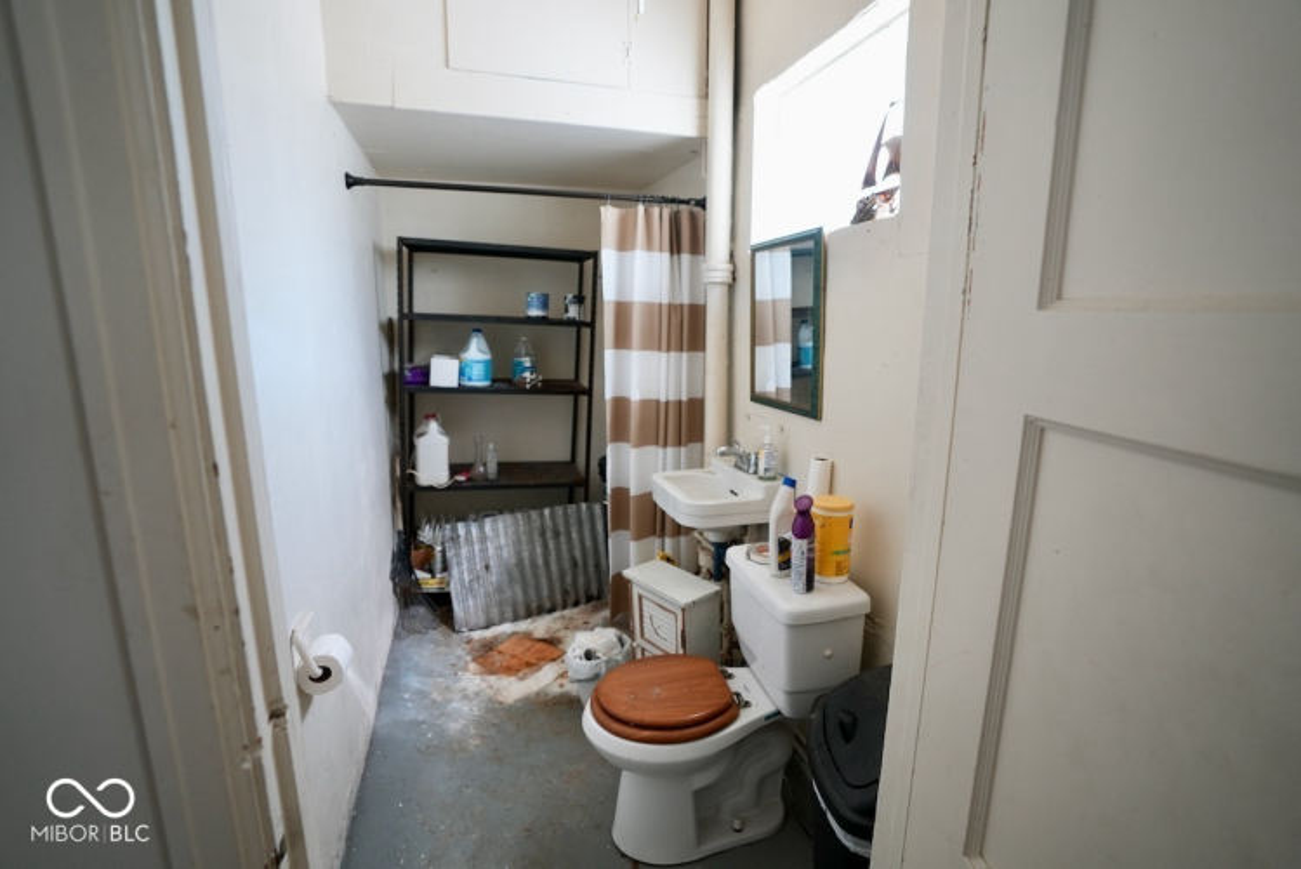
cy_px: 434
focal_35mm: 16
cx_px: 650
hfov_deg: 96.7
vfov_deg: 73.8
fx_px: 578
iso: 640
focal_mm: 16
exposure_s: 1/250
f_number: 2.8
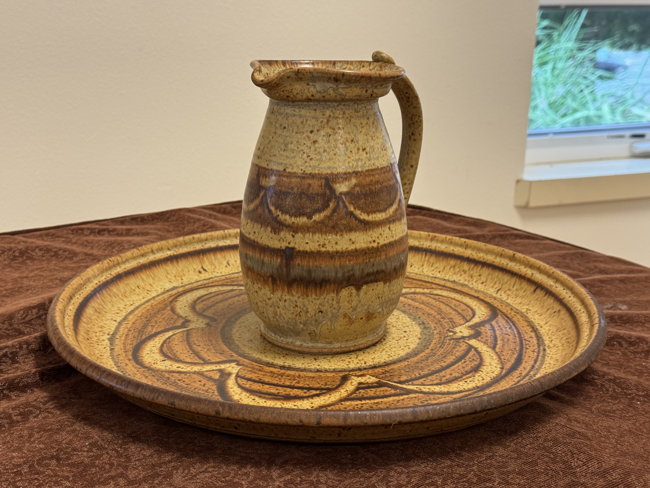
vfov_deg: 30.3
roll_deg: -1.0
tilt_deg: -16.7
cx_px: 325
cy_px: 244
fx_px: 901
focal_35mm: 48
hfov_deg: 39.7
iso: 160
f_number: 1.78
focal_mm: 6.76
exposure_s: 1/60
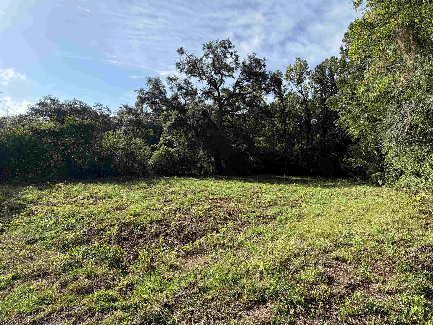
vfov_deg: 71.4
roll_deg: -1.2
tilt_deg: +2.4
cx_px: 278
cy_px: 147
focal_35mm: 18
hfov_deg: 85.5
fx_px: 225
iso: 25
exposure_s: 1/770
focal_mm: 2.22
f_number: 2.2
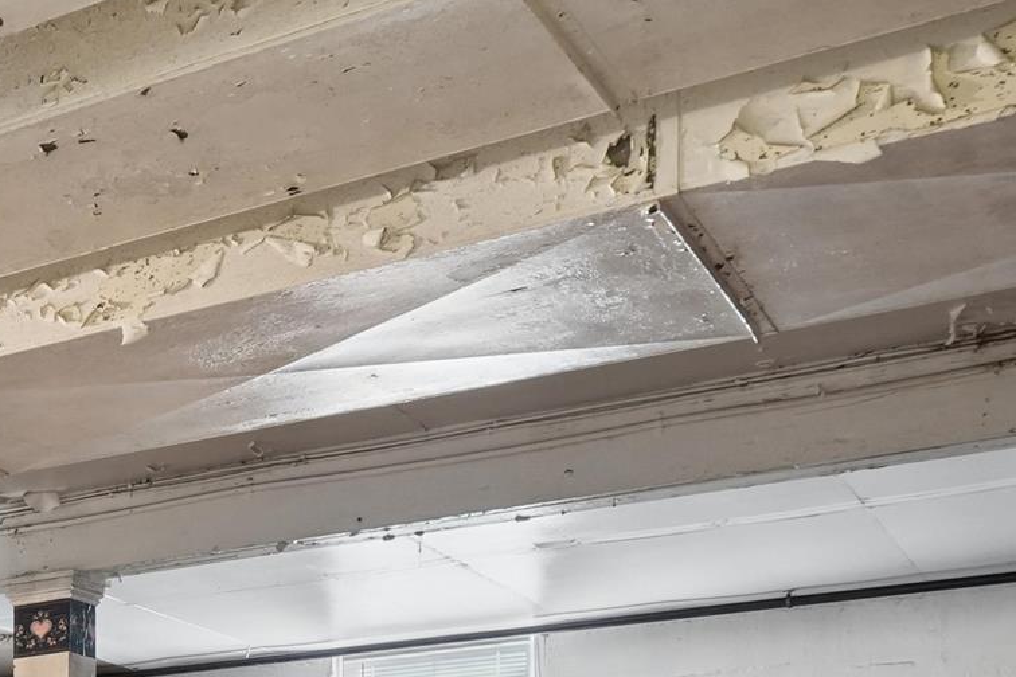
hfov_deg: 21.5
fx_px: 1834
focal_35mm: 65
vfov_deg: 18.8
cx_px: -769
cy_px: 978
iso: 800
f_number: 10
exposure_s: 1/4
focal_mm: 16
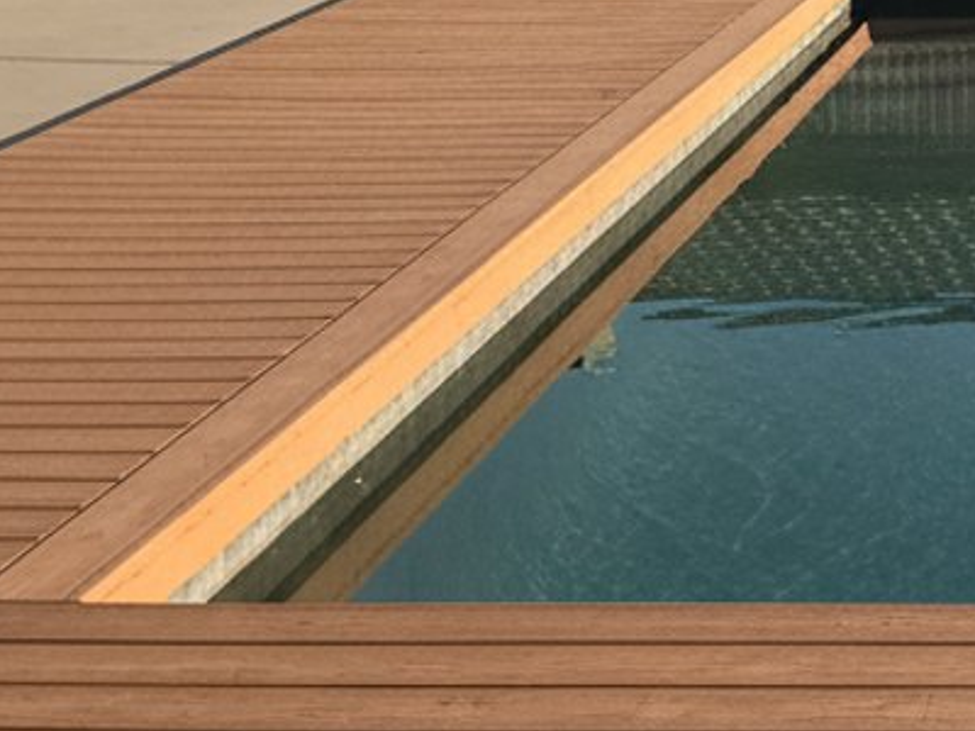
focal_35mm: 78
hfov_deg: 23.0
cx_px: 1163
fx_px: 2197
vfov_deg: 18.8
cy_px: 192
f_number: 1.6
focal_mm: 5.7
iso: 798
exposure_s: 1/696
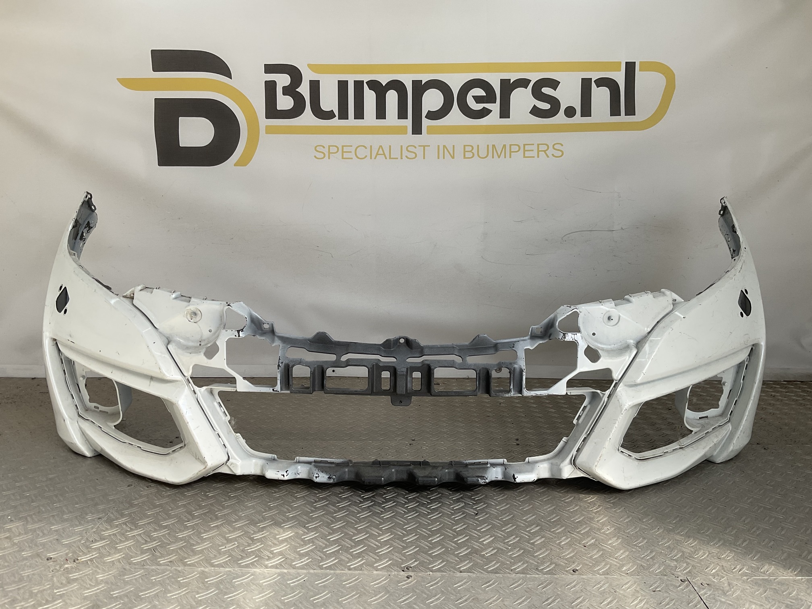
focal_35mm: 29
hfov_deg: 61.7
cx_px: 406
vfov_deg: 48.2
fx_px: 680
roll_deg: -2.0
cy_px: 304
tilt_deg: -9.8
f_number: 1.8
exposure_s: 1/586
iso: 16
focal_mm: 3
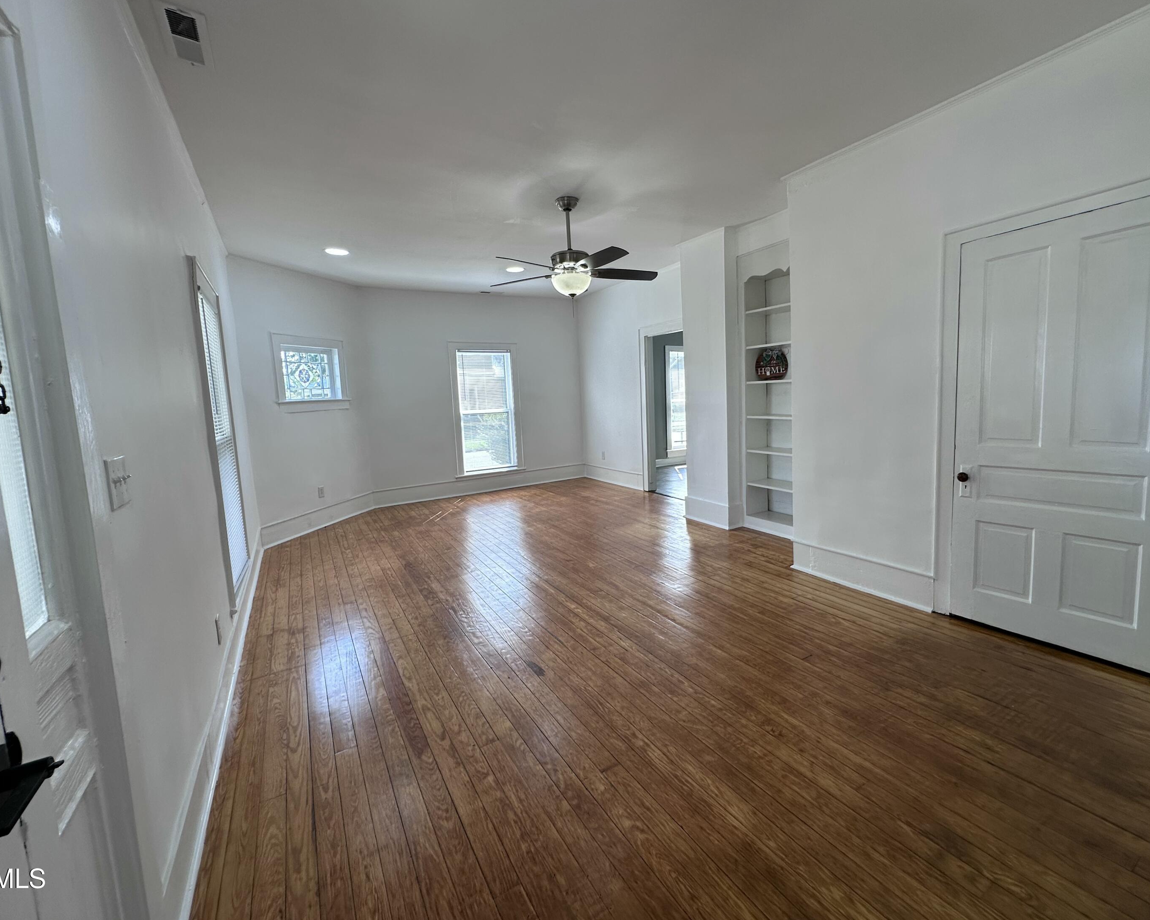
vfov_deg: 84.0
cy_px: 449
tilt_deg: -5.7
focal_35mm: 15
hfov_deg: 96.7
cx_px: 602
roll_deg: +2.7
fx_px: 510
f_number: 2.2
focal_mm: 2.22
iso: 50
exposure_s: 1/120
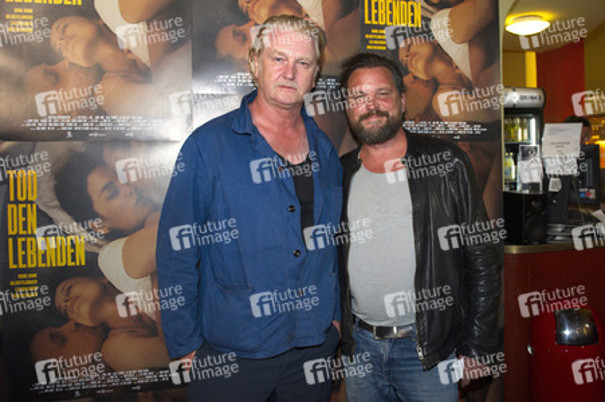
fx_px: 403
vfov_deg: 53.1
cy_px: 201
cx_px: 302
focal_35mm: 24
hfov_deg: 73.8
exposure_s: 1/160
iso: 1250
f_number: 4.5
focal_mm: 24
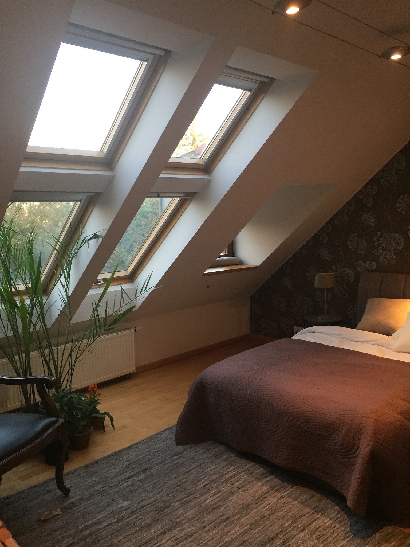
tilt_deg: -6.5
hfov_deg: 48.2
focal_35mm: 29
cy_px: 274
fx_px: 458
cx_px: 205
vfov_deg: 61.7
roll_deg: +1.6
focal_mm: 4.15
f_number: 2.2
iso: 64
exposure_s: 1/33
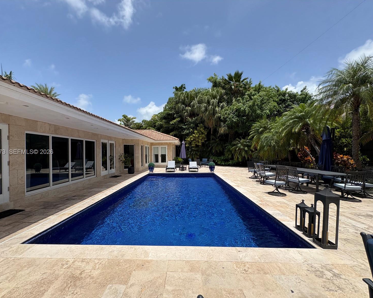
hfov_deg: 96.7
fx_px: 166
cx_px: 178
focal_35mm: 15
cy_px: 152
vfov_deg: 84.0
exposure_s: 1/1637
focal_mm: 2.22
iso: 50
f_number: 2.2
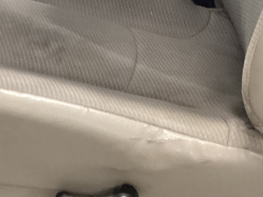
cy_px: -132
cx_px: 64
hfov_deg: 17.2
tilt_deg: -16.4
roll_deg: -1.2
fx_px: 866
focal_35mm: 114
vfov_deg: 12.1
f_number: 2.4
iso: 500
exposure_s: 1/30
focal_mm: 3.3
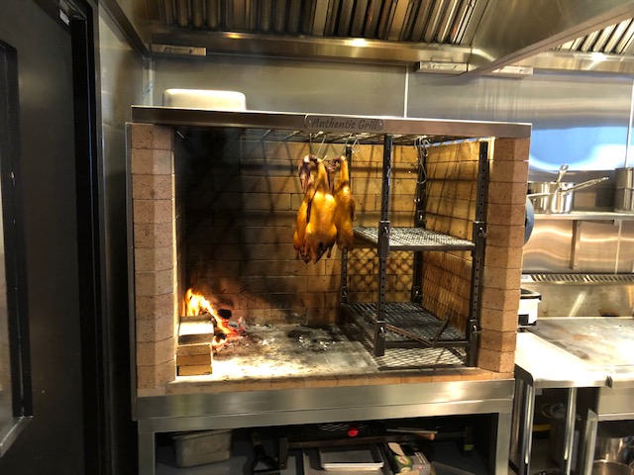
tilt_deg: -10.2
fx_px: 513
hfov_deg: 63.4
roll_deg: +1.3
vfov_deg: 49.7
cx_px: 317
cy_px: 238
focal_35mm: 28
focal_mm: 3.99
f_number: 1.8
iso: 80
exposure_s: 1/6
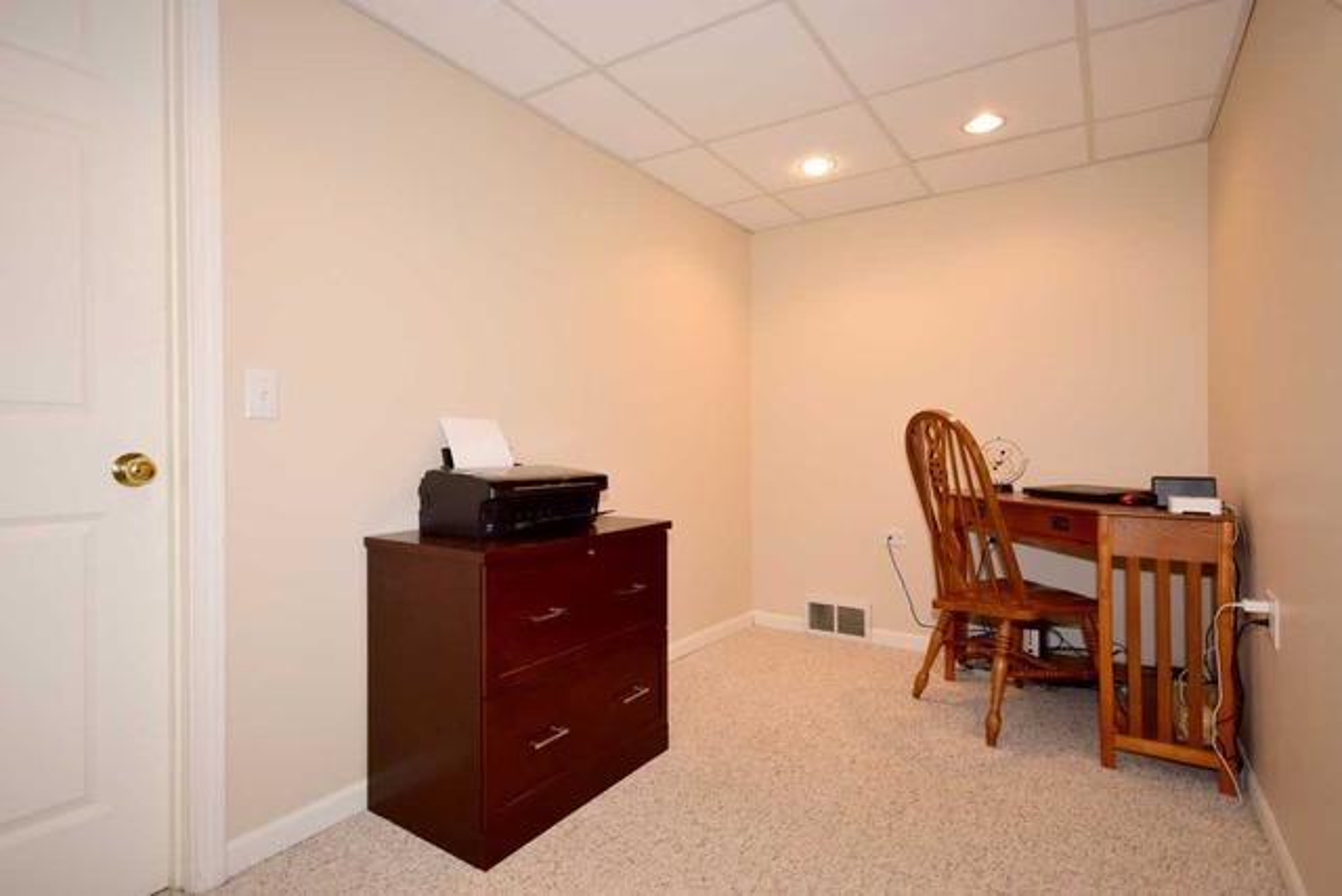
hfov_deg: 90.0
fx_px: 671
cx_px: 671
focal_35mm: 18
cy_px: 448
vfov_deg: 67.4
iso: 500
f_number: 6.3
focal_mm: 12
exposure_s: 1/60
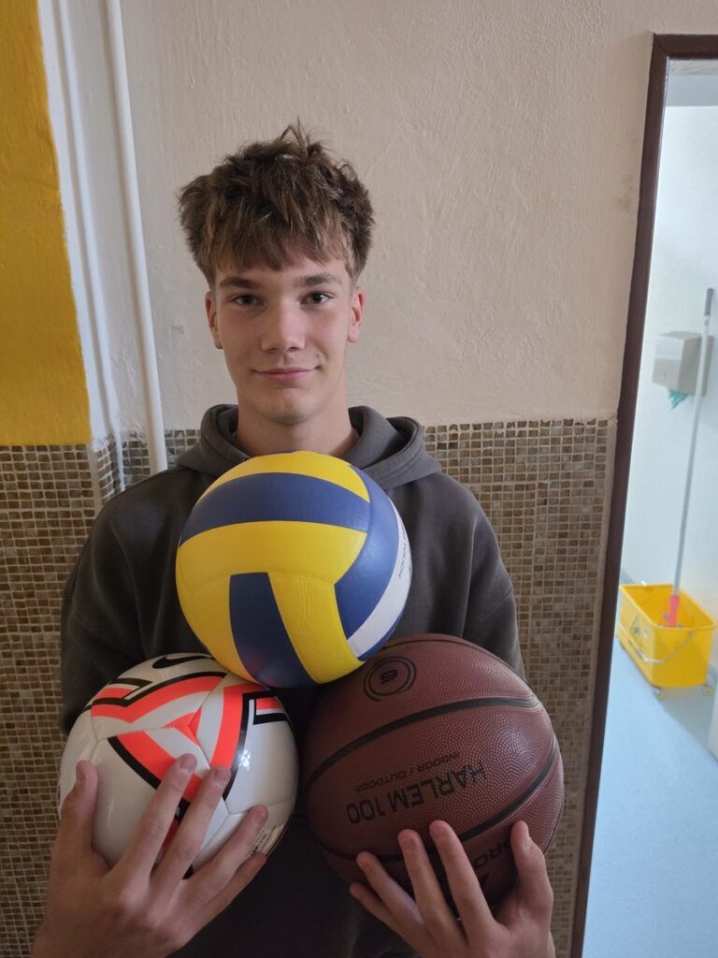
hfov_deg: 58.9
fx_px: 636
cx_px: 359
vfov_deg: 73.9
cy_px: 479
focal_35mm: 23
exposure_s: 1/50
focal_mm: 6.5
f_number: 1.4
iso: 1000
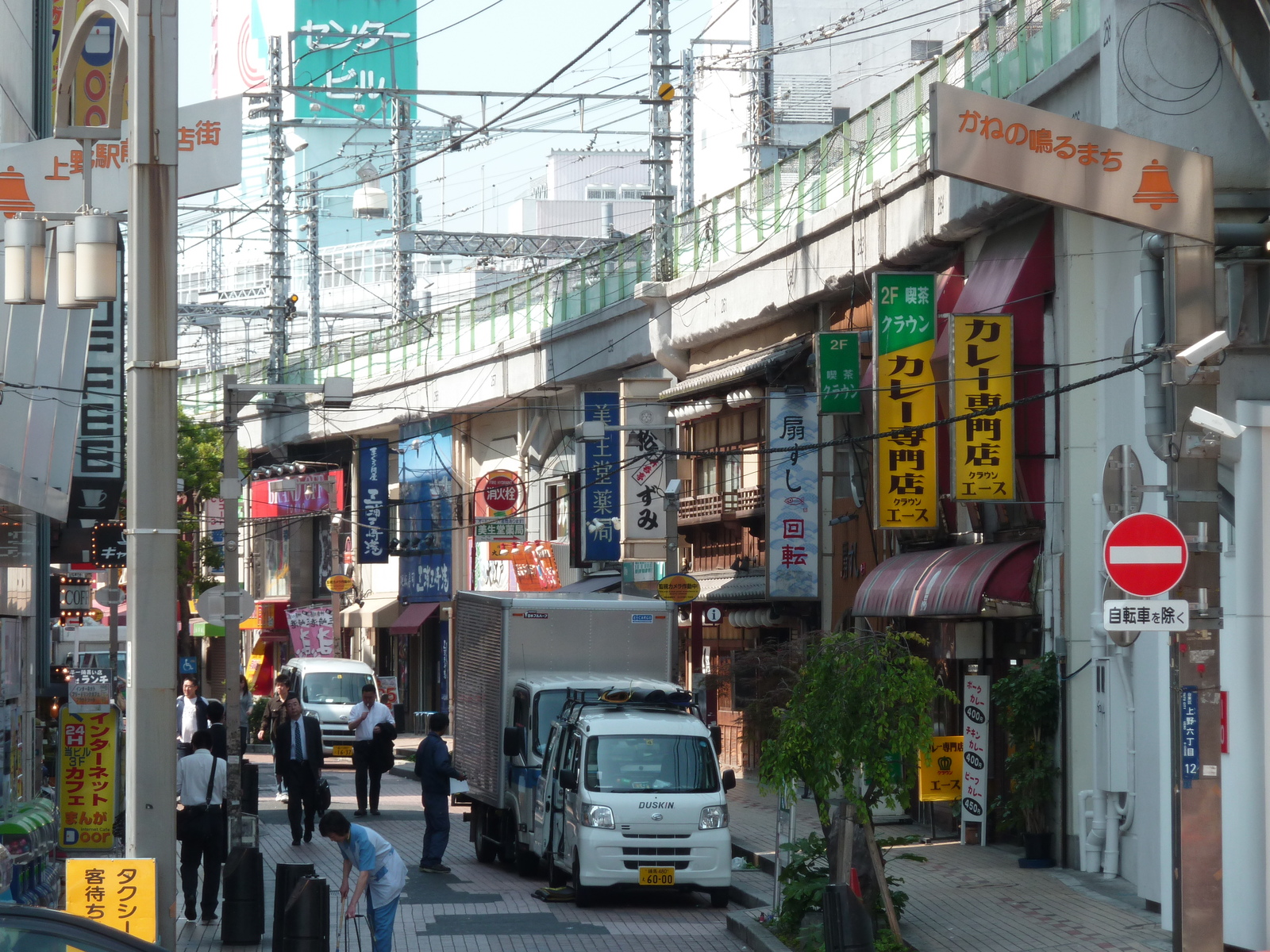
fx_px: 5026
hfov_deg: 14.4
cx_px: 635
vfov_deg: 10.8
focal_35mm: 137
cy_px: 476
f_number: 4.5
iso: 80
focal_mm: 22.5
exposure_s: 1/200
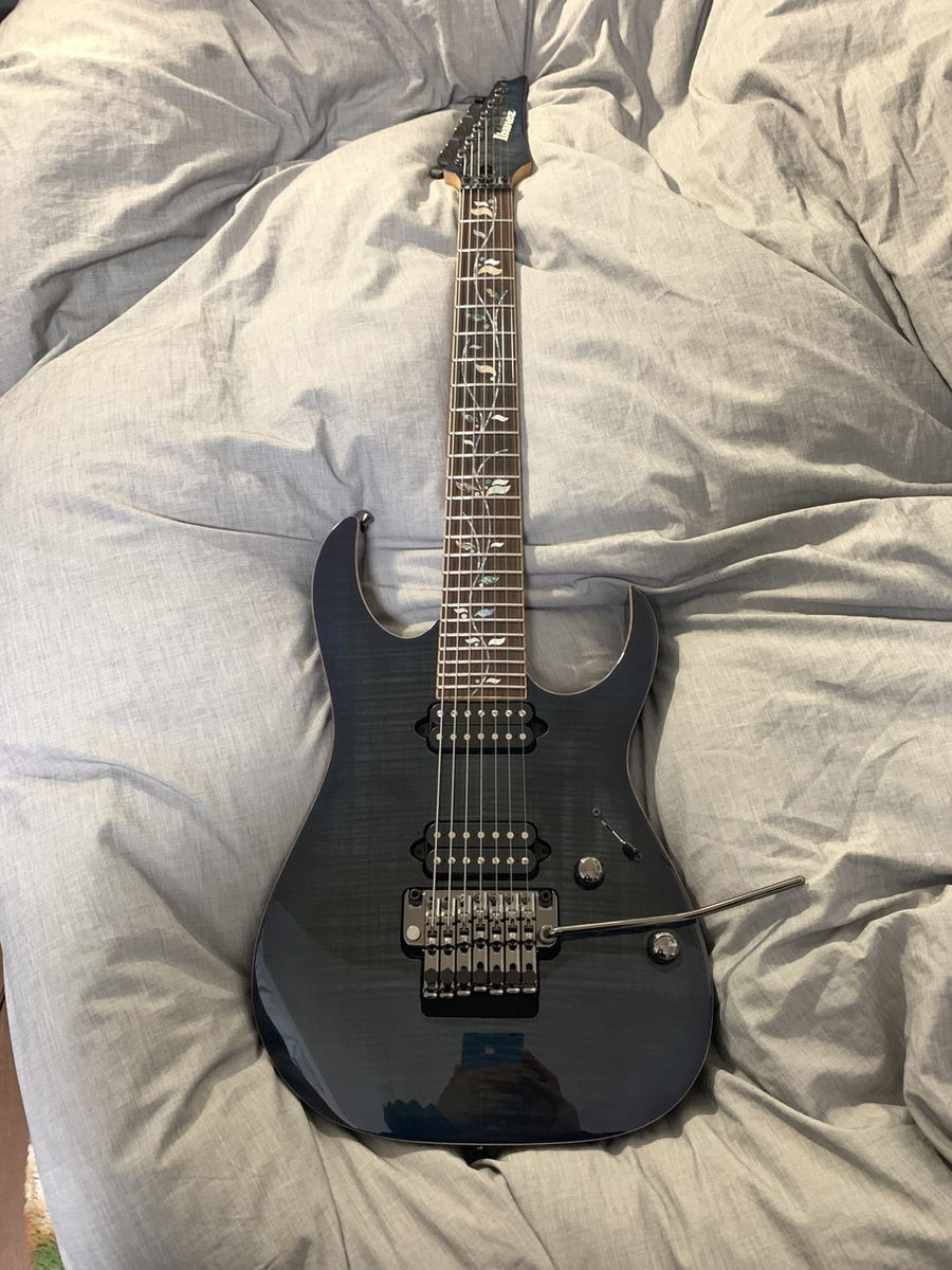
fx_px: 953
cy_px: 635
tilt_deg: -67.9
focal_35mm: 26
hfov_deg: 53.1
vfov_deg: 67.3
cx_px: 476
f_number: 1.8
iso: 800
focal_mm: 4.25
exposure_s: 1/20
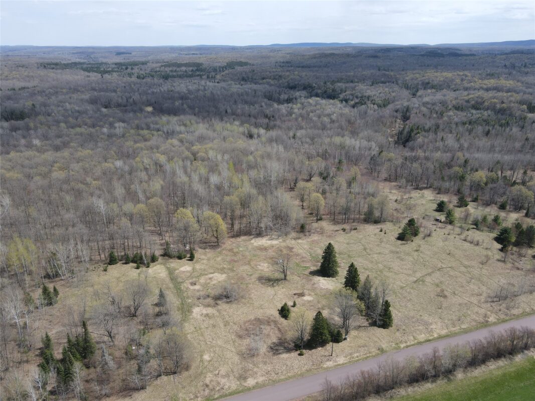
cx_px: 268
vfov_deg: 56.8
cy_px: 200
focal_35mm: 24
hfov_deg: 71.6
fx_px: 371
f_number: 2.8
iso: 110
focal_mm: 4.5
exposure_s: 1/500
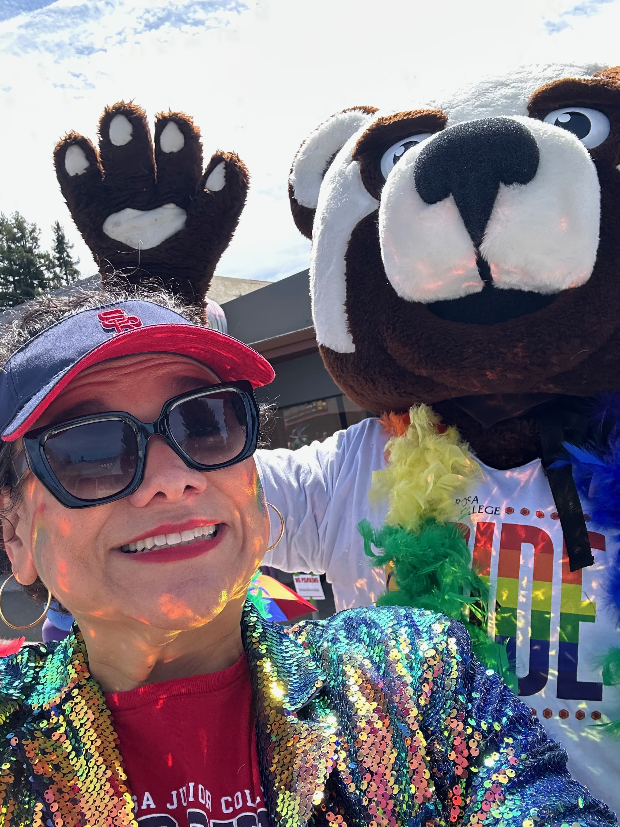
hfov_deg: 46.8
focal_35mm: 30
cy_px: 414
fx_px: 716
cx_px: 310
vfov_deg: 60.0
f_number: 1.9
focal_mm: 2.69
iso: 25
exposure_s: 1/334
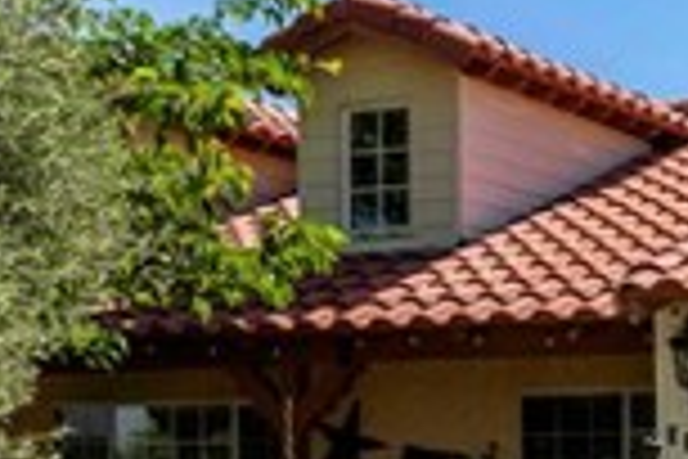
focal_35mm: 94
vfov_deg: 14.3
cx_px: 953
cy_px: 466
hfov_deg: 19.6
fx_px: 1796
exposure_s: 1/1000
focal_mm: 14
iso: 320
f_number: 8
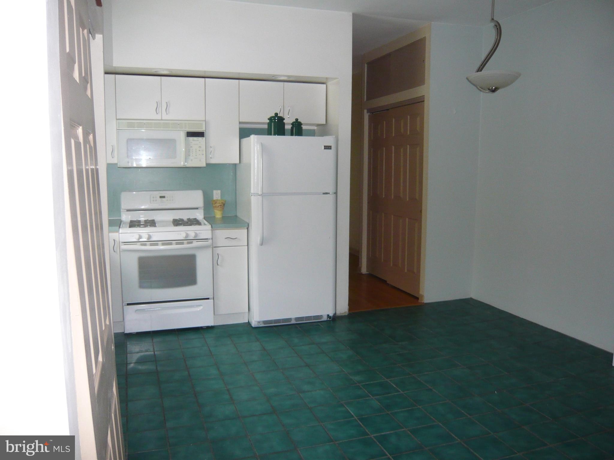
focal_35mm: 28
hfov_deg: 63.4
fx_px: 497
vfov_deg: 49.7
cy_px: 230
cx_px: 307
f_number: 2.8
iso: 200
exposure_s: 1/30
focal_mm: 4.6
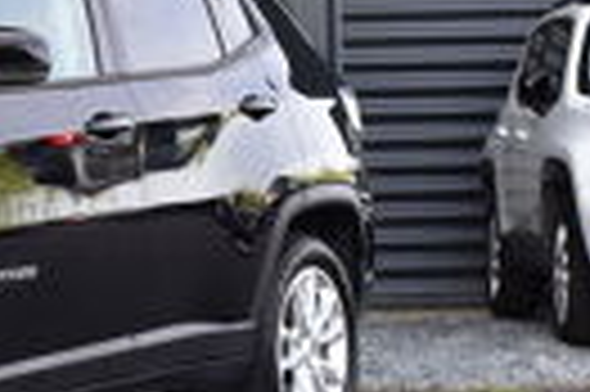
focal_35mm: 149
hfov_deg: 13.2
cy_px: 81
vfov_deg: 9.2
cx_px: -225
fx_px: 2436
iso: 400
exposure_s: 1/100
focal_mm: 27
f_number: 9
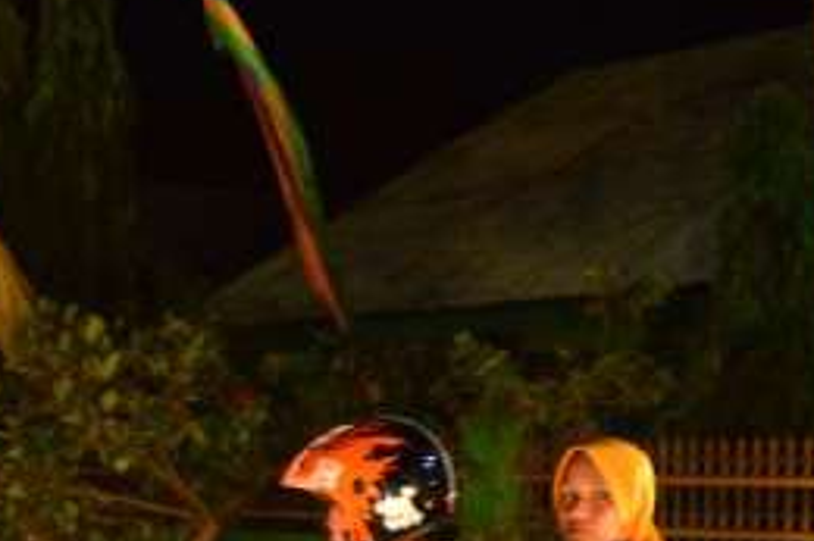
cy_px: 635
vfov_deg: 16.4
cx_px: 454
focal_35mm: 80
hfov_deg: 25.4
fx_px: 1808
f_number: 2.8
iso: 2200
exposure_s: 1/25
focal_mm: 26
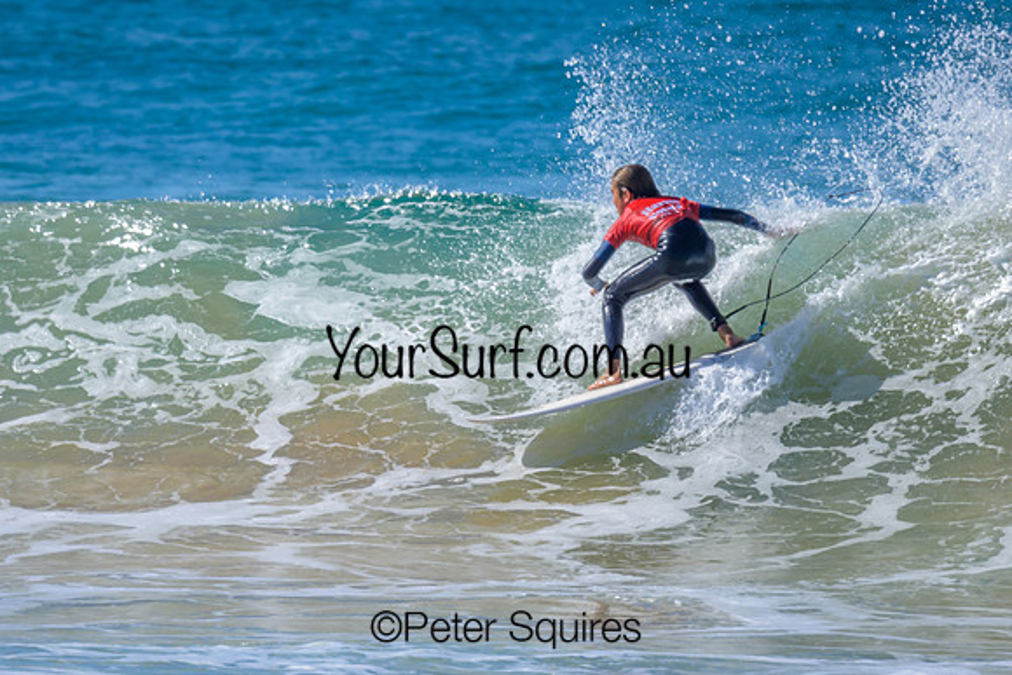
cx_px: 497
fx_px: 30883
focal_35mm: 1098
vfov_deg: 1.3
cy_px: 368
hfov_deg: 1.9
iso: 320
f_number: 6.3
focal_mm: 800
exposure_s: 1/2000
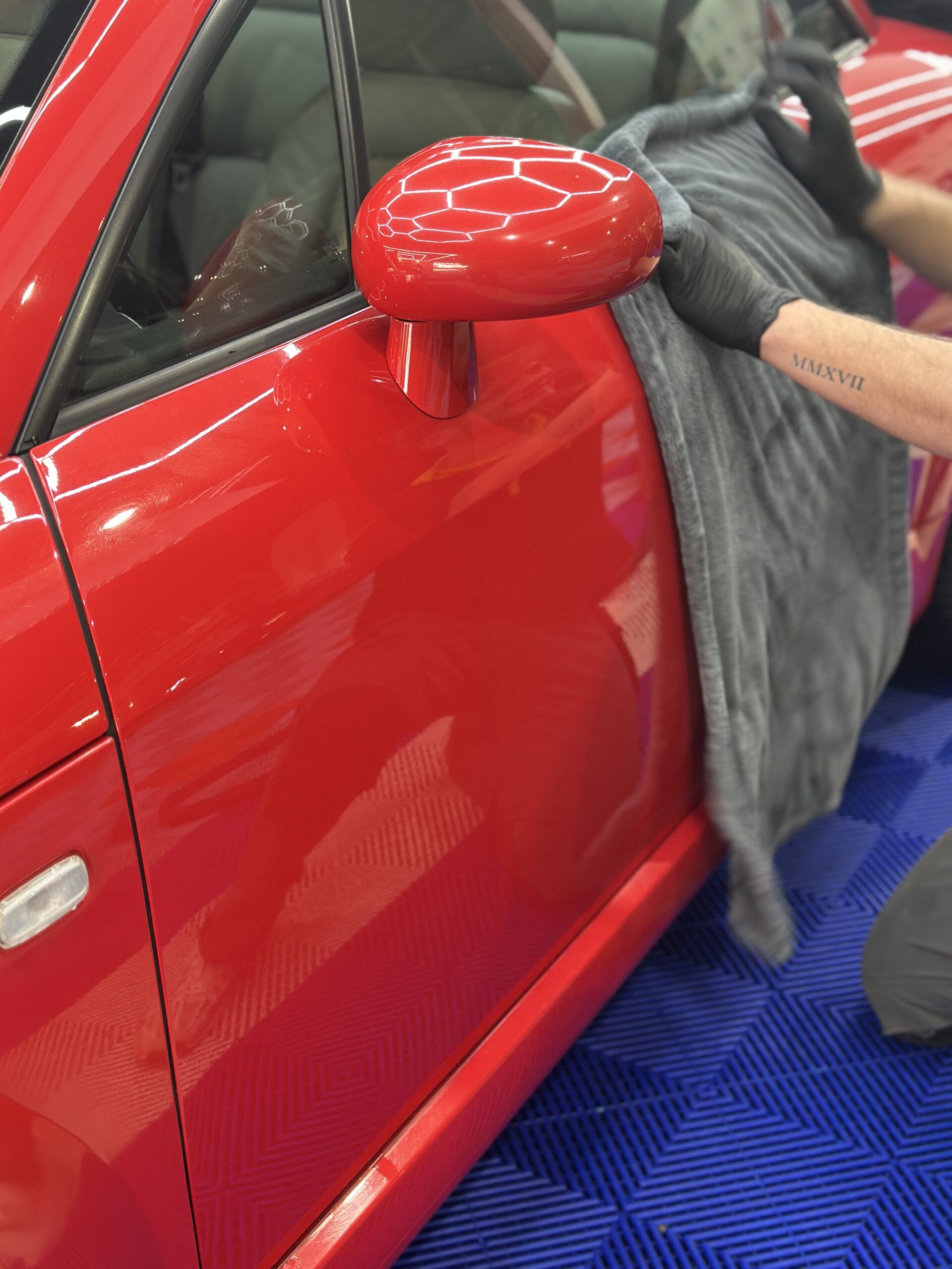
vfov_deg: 39.7
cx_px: 476
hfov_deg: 30.3
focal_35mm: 48
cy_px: 634
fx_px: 1760
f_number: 1.78
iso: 160
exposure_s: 1/50
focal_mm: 6.86
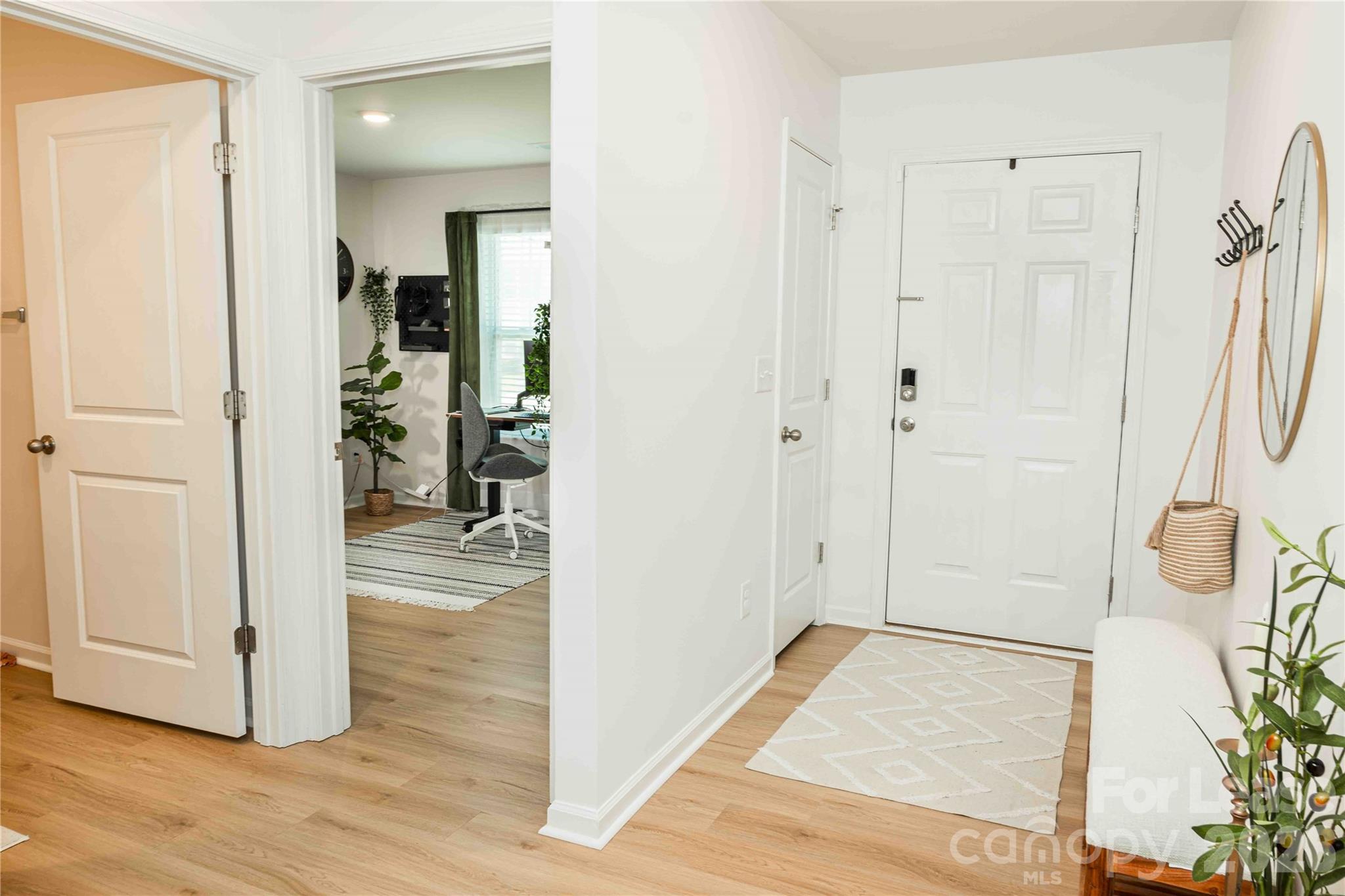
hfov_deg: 73.7
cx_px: 672
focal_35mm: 24
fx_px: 897
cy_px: 448
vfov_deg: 53.1
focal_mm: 24
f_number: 11
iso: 100
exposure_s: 1/3
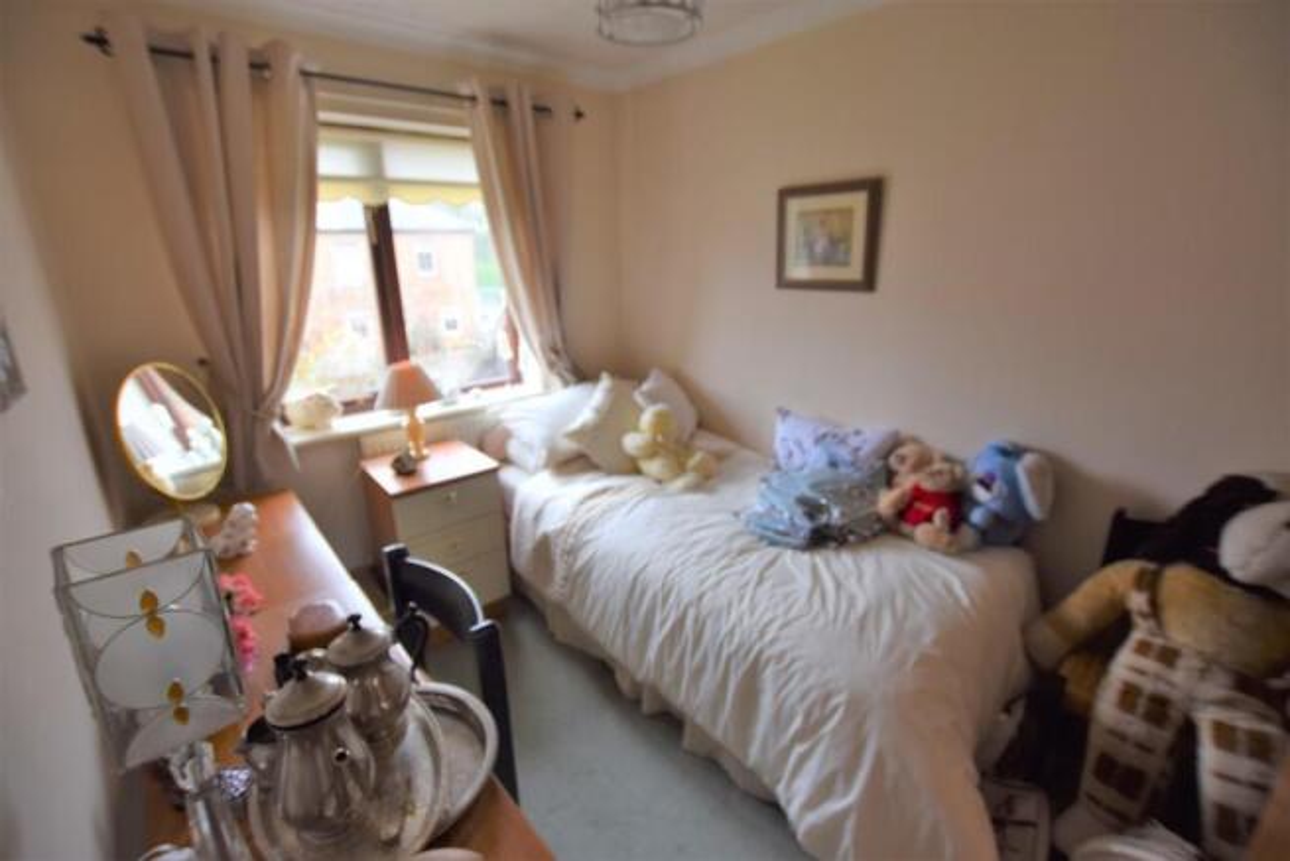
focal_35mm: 15
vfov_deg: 77.4
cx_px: 645
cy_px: 430
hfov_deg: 100.4
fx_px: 538
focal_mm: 10
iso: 400
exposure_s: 1/80
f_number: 4.5
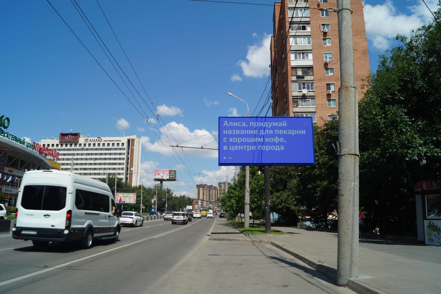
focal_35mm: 27
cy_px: 147
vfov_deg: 47.9
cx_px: 220
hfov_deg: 67.4
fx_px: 331
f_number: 10
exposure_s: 1/160
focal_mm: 18
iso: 100
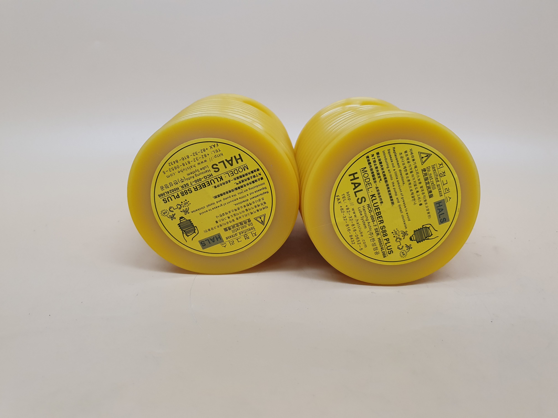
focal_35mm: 26
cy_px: 209
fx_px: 419
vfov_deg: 53.1
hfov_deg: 67.3
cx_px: 279
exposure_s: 1/120
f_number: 1.5
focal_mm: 4.32
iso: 100
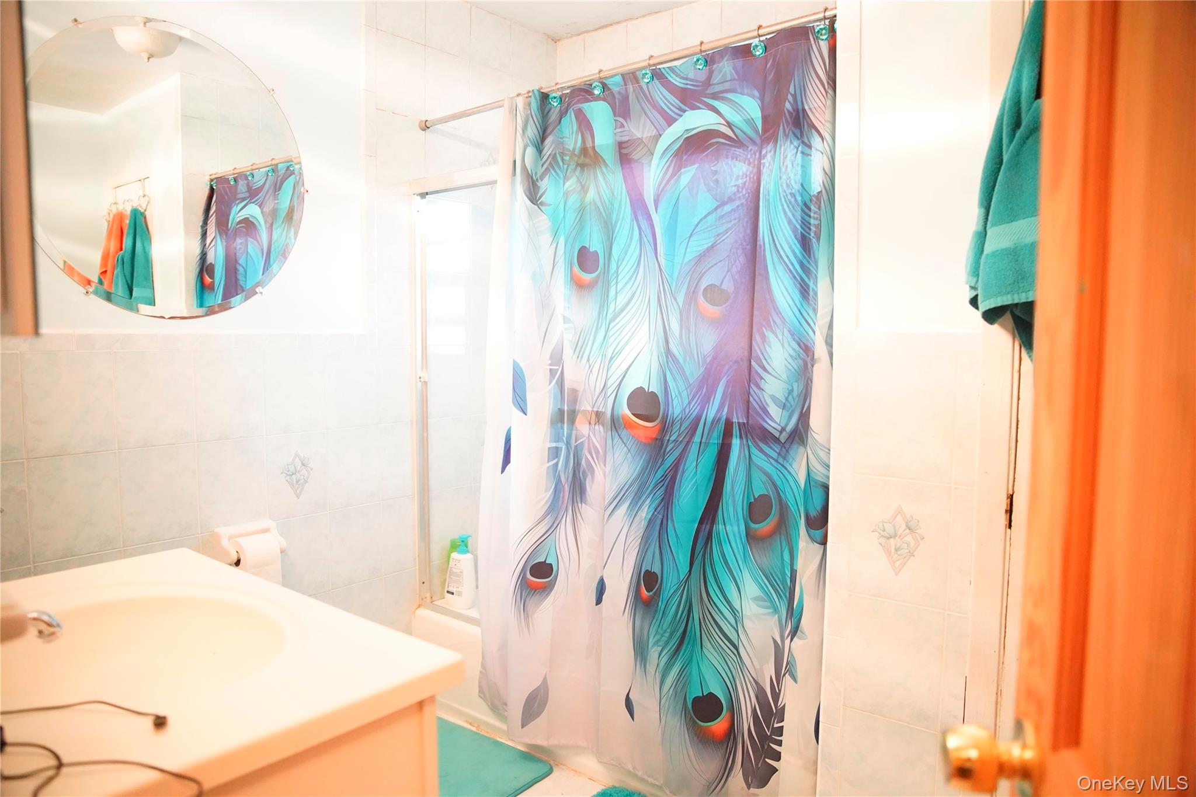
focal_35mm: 24
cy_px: 398
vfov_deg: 53.1
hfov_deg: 73.7
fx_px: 797
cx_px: 598
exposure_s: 1/80
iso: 10000
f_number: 2.8
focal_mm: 24
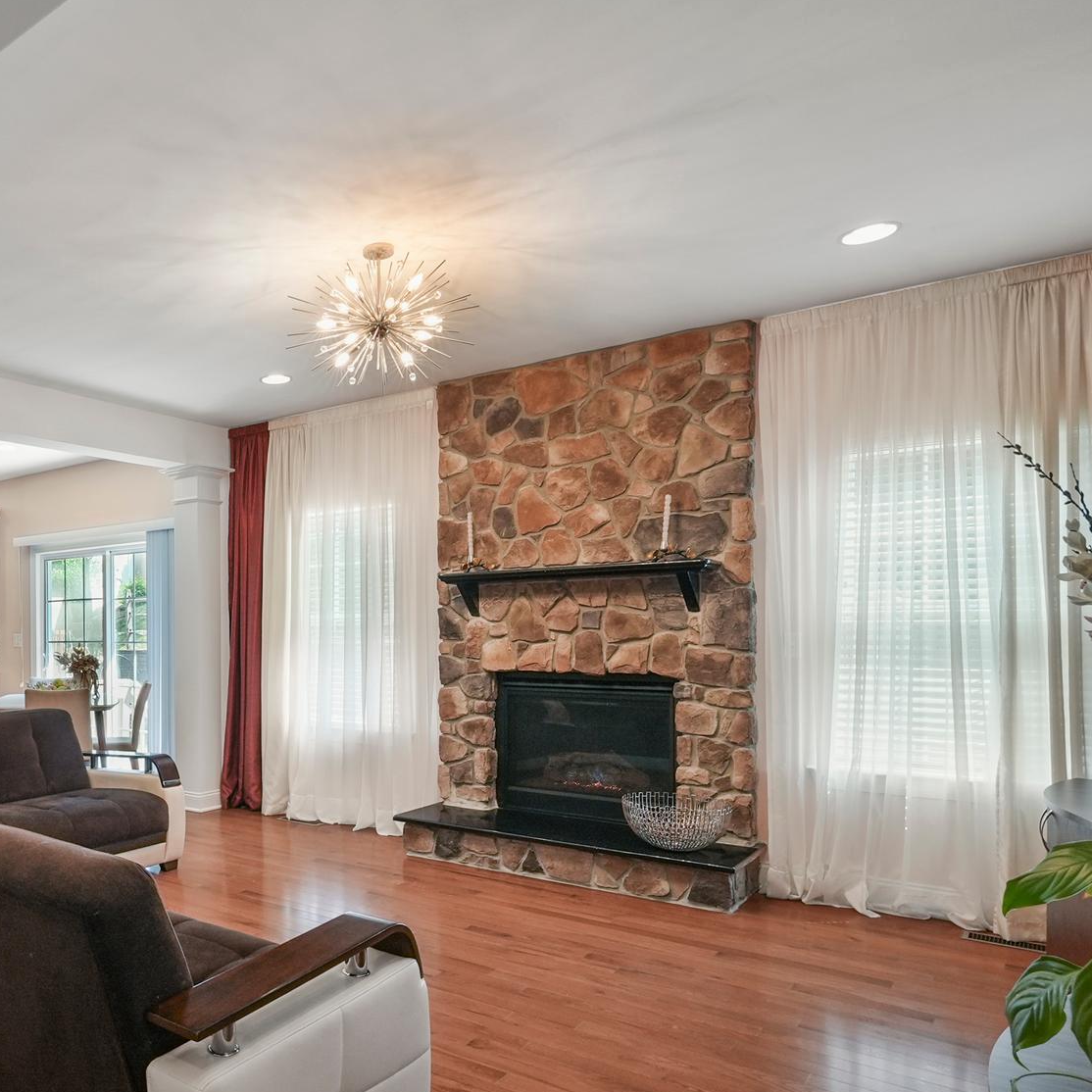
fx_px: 892
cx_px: 182
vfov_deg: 62.6
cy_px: 632
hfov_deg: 57.1
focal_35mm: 25
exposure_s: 1/5
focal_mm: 16
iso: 800
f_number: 10
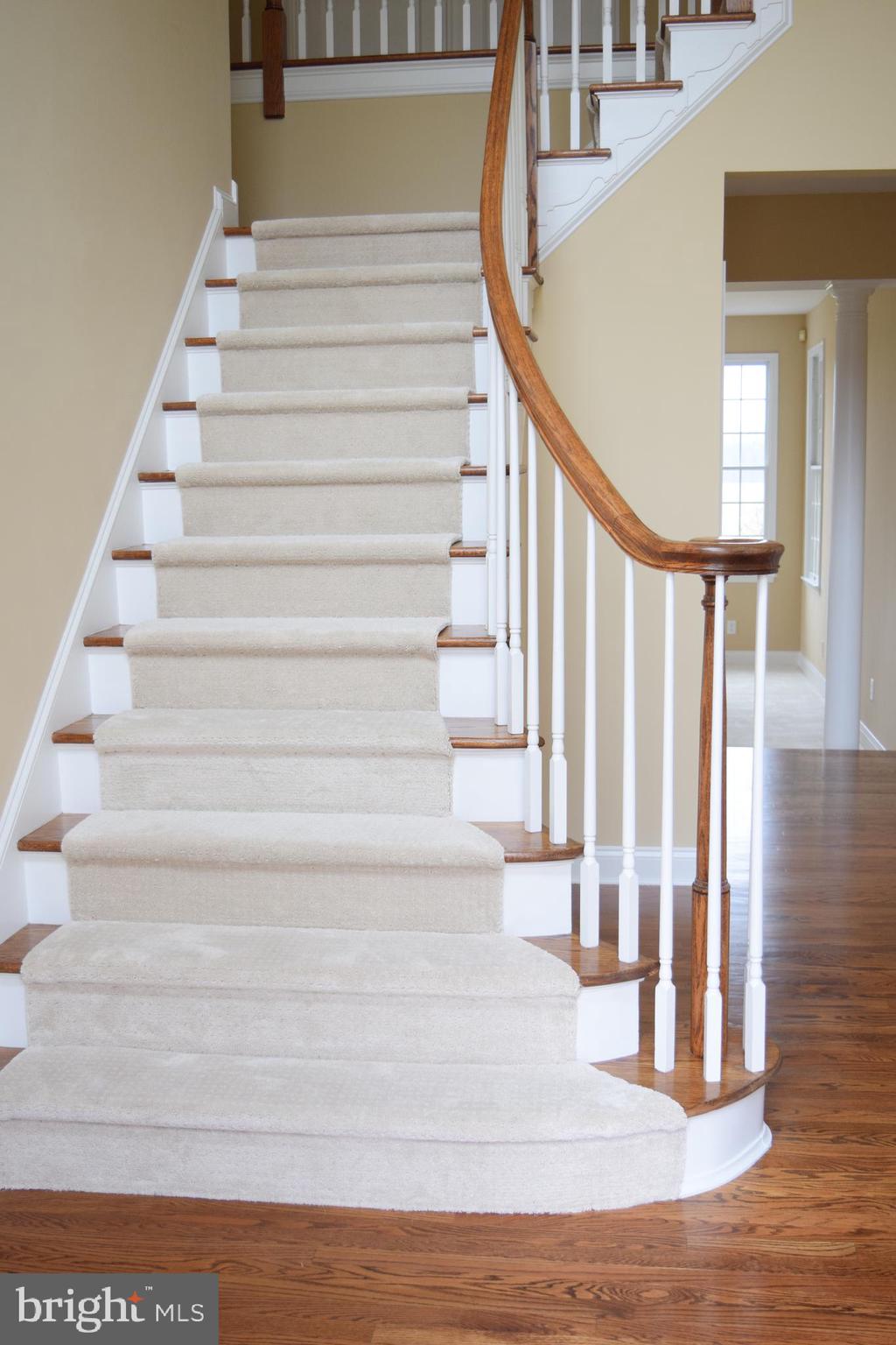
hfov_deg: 35.5
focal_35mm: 38
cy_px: 672
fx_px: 1400
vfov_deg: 51.3
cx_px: 448
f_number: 4
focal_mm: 25
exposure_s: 1/60
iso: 560
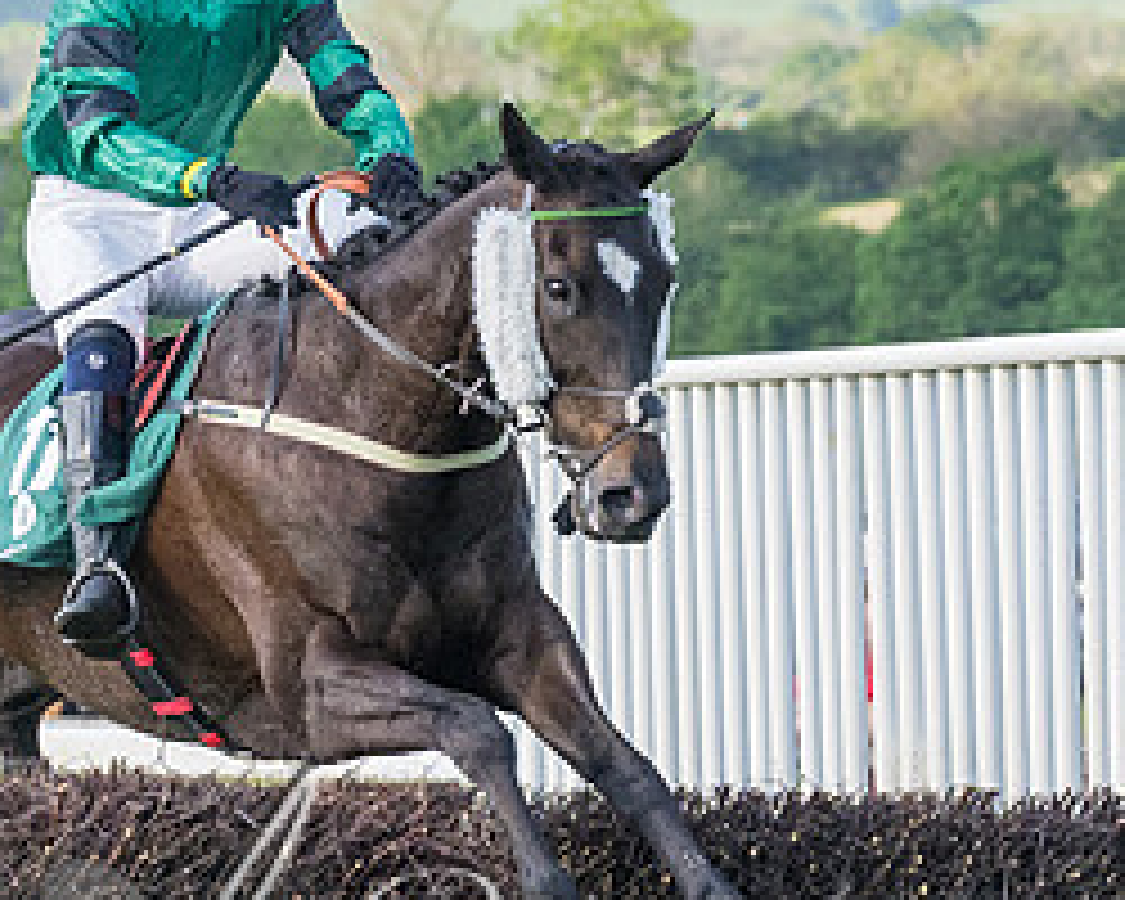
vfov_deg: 4.1
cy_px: 738
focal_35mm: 373
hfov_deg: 5.2
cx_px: 239
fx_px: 12419
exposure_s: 1/3200
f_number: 4
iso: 800
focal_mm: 70
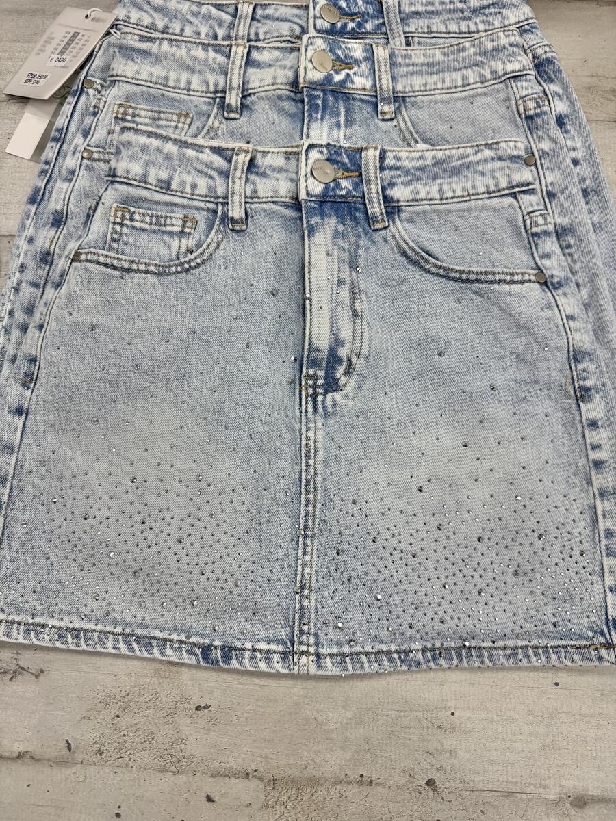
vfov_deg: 71.6
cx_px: 308
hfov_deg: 56.8
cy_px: 410
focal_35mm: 24
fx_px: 569
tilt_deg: -76.4
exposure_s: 1/121
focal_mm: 6.76
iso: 64
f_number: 1.78
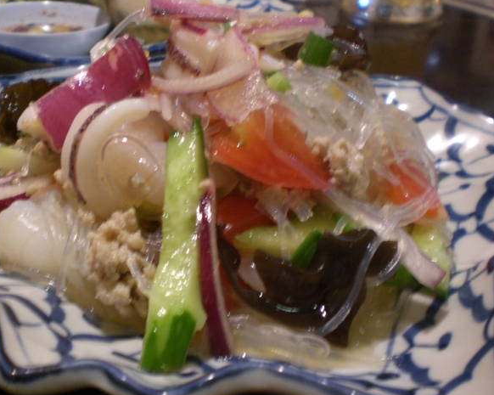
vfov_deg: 29.6
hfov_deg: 36.3
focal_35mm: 51
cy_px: 169
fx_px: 745
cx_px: 169
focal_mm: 6.3
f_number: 3.1
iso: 200
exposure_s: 1/5
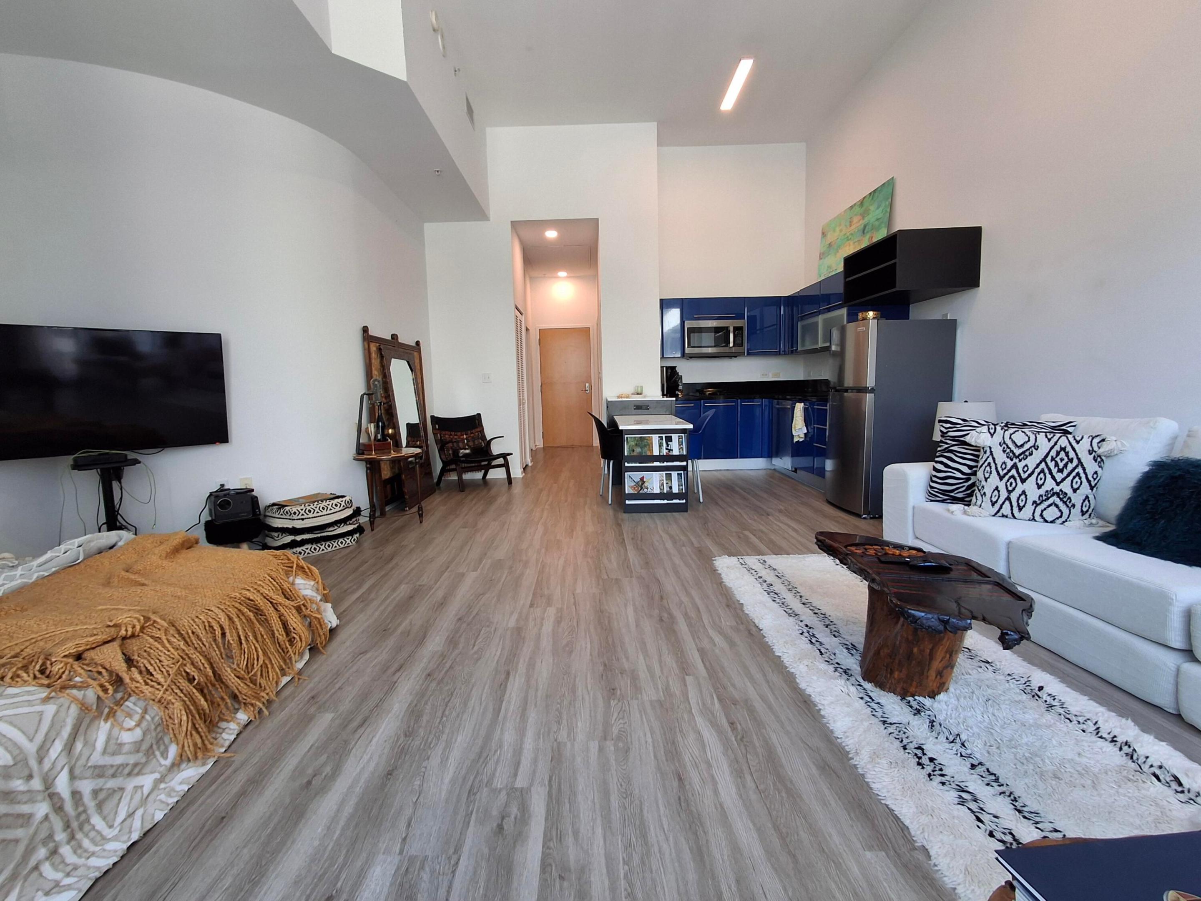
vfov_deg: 78.1
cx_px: 600
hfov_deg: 94.5
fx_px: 555
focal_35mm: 16
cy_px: 450
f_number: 2.2
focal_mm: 1.64
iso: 40
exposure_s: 1/40
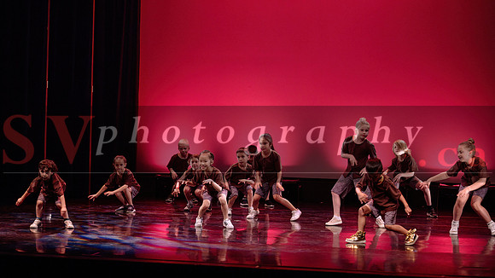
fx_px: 1213
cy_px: 109
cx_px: 241
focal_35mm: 92
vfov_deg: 13.1
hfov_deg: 23.1
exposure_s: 1/200
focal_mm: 86
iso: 1600
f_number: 2.8
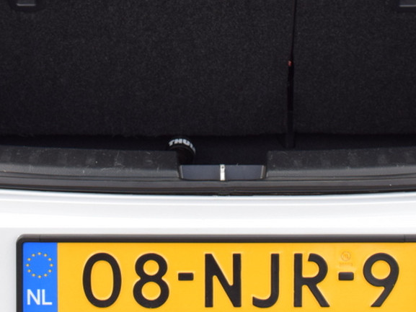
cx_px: 205
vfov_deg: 14.8
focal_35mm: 98
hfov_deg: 20.0
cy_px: -10
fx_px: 1178
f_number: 8
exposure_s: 1/250
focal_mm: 28
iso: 400
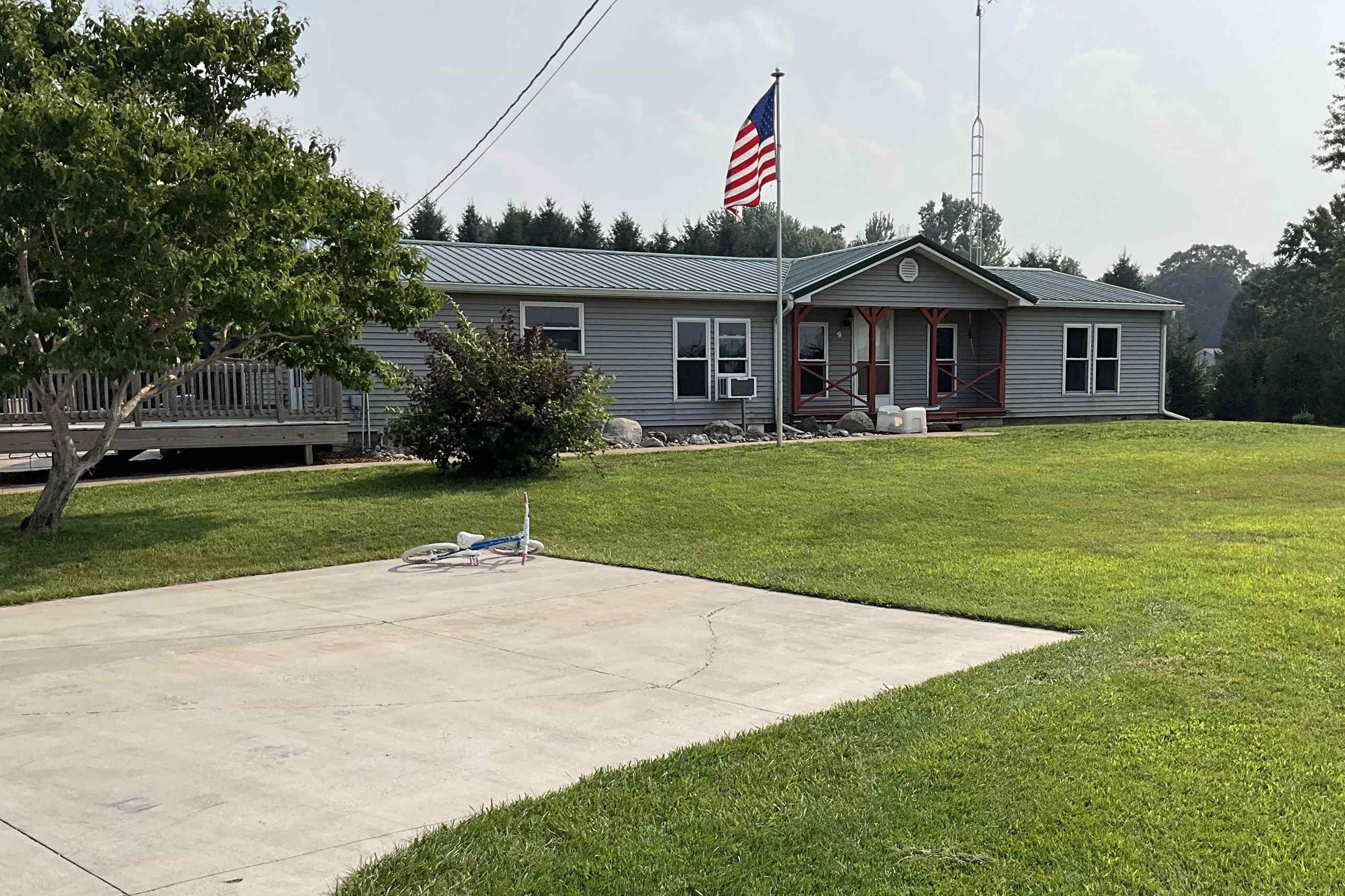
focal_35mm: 36
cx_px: 728
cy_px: 526
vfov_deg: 36.8
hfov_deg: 53.1
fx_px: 1345
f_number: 1.8
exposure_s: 1/3322
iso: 25
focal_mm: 3
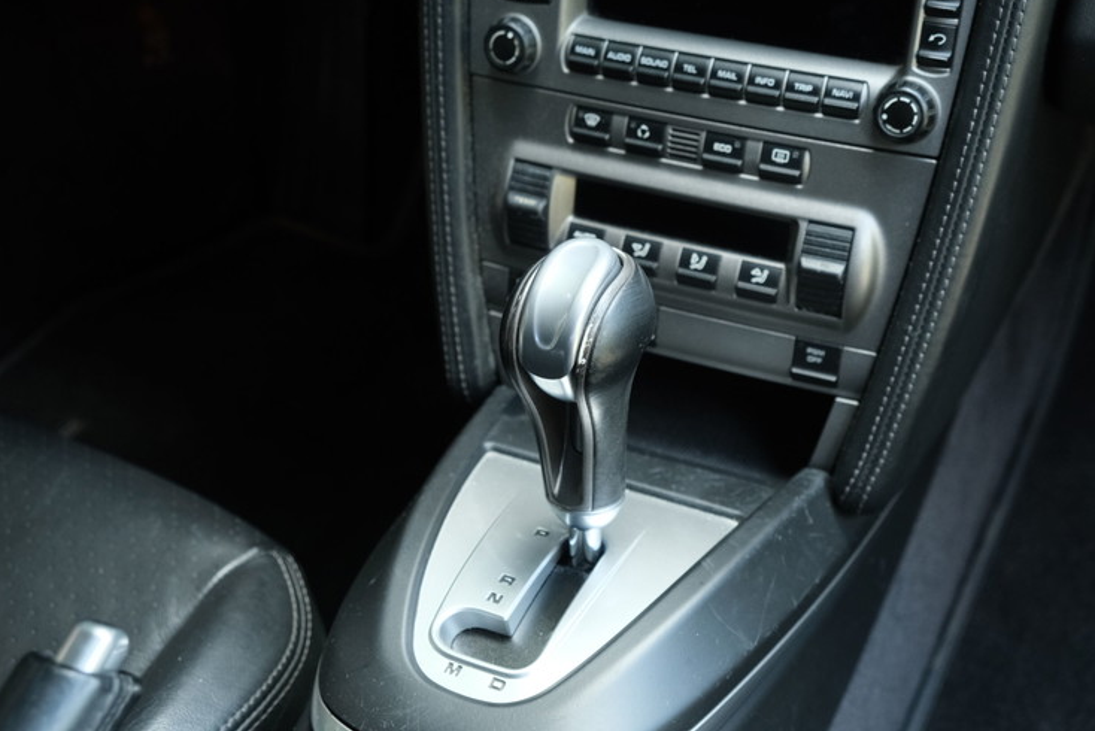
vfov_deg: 28.7
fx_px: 1430
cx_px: 559
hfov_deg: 41.9
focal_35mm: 47
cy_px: 361
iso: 1600
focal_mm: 30.2
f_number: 4.5
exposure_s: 1/100
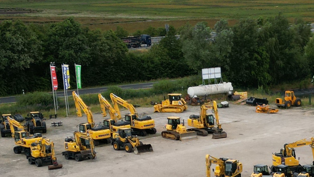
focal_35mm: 108
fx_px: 899
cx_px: 358
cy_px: 247
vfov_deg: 10.9
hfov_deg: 18.9
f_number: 1.7
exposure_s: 1/2500
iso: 150
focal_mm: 6.72
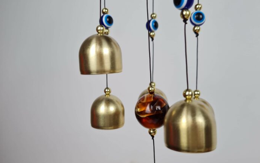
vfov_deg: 44.5
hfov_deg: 66.5
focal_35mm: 28
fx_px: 198
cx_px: 131
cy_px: 74
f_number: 1.8
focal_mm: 5.4
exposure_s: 1/120
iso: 64
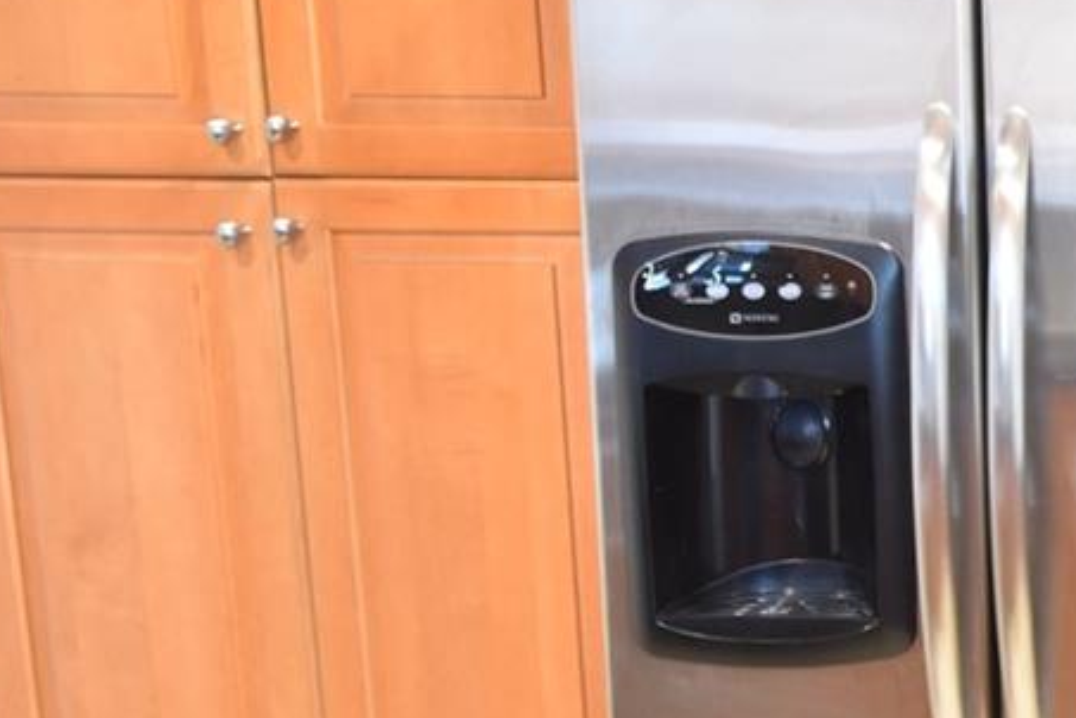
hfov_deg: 27.5
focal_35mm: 53
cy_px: 245
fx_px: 1584
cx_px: 1568
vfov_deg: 25.4
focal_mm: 10
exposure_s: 1/15
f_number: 3.5
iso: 800
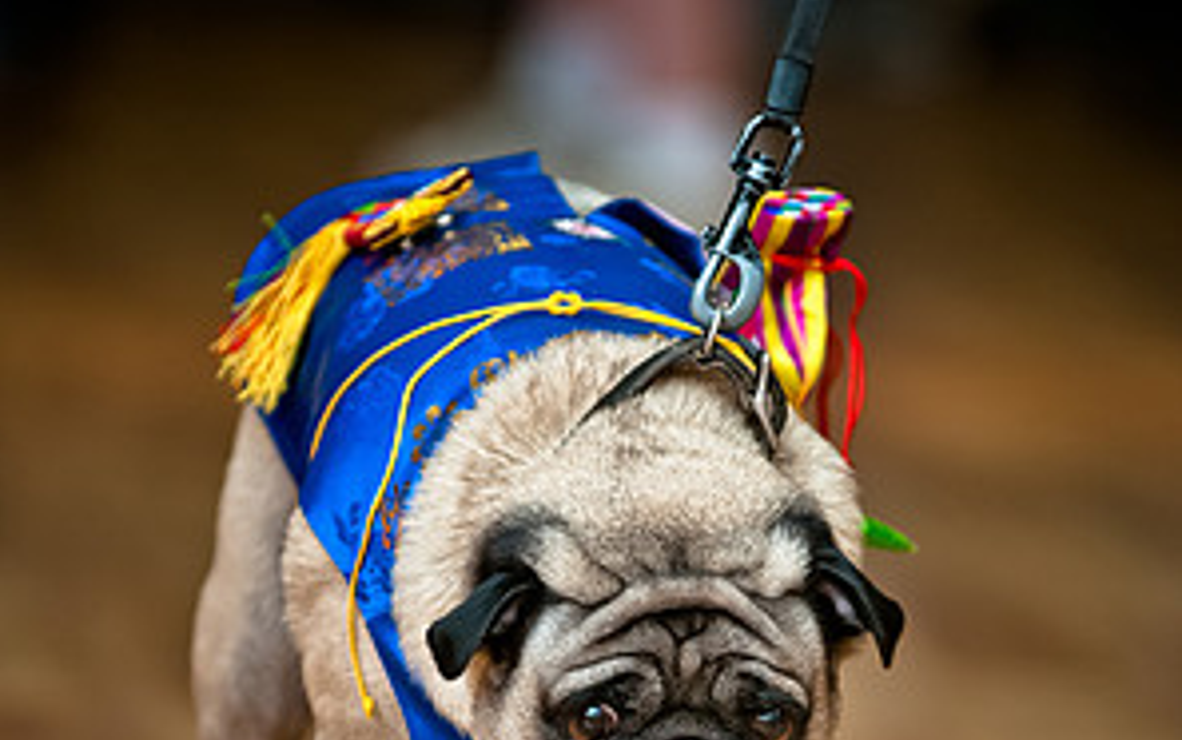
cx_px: 591
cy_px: 764
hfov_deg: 4.5
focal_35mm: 463
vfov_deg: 2.8
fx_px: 14923
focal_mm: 200
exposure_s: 1/200
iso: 200
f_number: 2.8
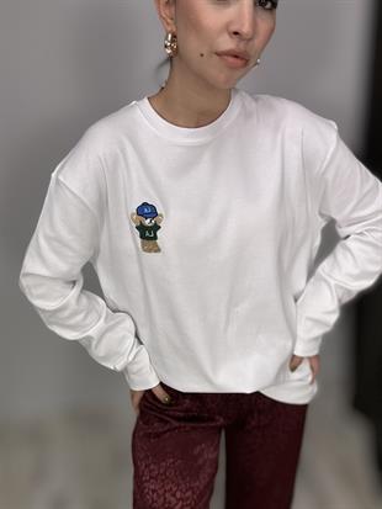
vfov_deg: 59.9
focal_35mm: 30
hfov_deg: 46.8
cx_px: 191
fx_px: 441
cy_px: 254
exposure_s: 1/100
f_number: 1.9
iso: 64
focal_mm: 2.69
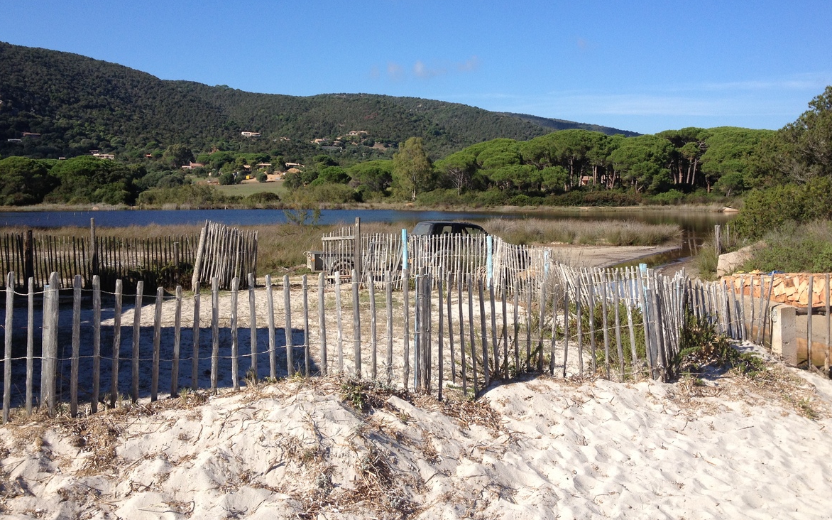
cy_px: 202
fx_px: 861
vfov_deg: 33.4
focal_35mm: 38
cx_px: 417
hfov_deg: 51.6
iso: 64
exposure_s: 1/1727
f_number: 2.4
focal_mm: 4.28
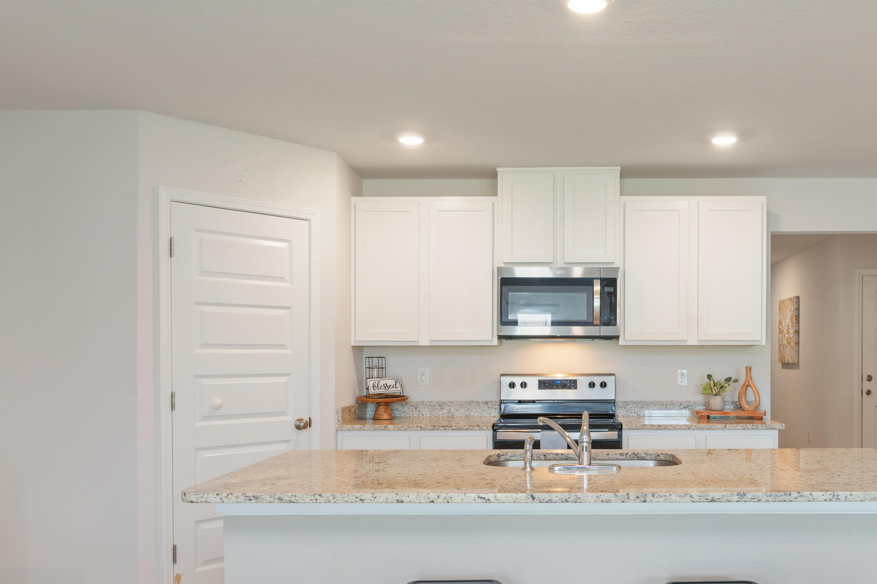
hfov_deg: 57.8
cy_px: 371
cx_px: 591
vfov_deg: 41.1
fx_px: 772
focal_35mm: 32
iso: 640
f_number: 8
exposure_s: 1/25
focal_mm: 22.5
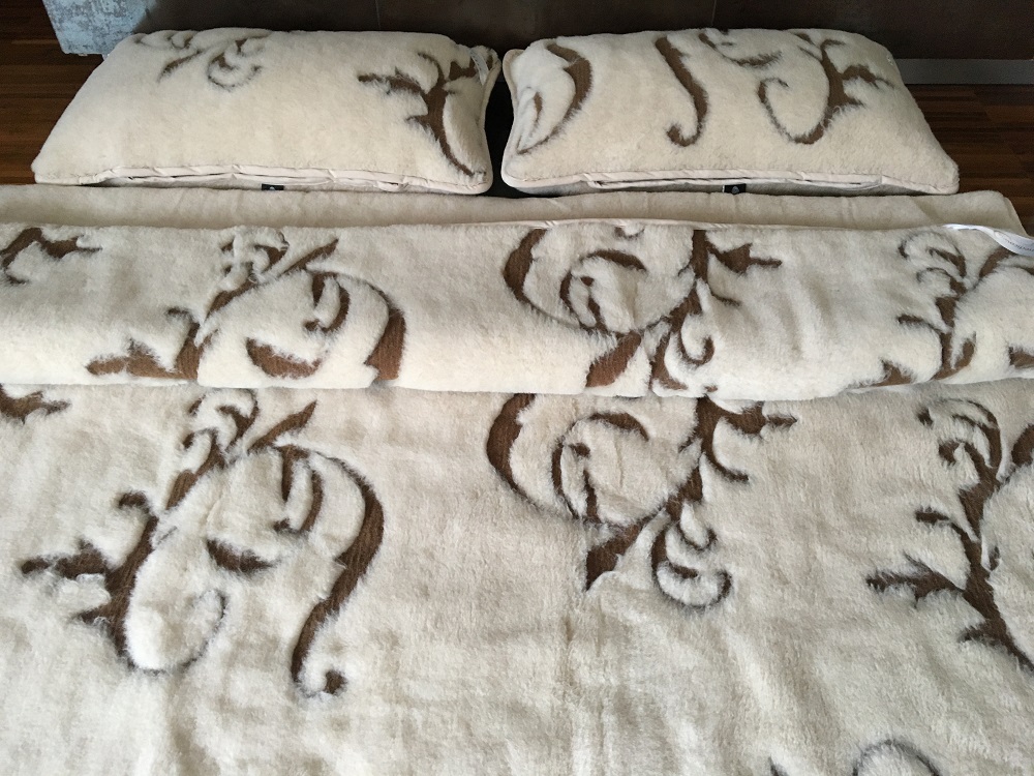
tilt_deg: -48.1
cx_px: 517
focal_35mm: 29
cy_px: 388
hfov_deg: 61.7
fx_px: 866
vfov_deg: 48.2
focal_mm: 4.15
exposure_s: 1/33
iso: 160
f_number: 2.2
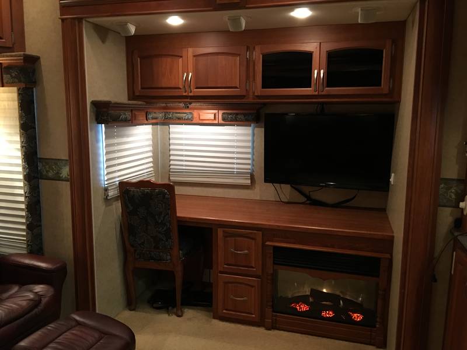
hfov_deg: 61.7
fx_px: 391
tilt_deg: -9.4
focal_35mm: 29
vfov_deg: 48.2
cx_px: 234
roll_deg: -1.8
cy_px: 175
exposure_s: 1/4
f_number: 2.2
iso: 64
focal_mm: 4.15
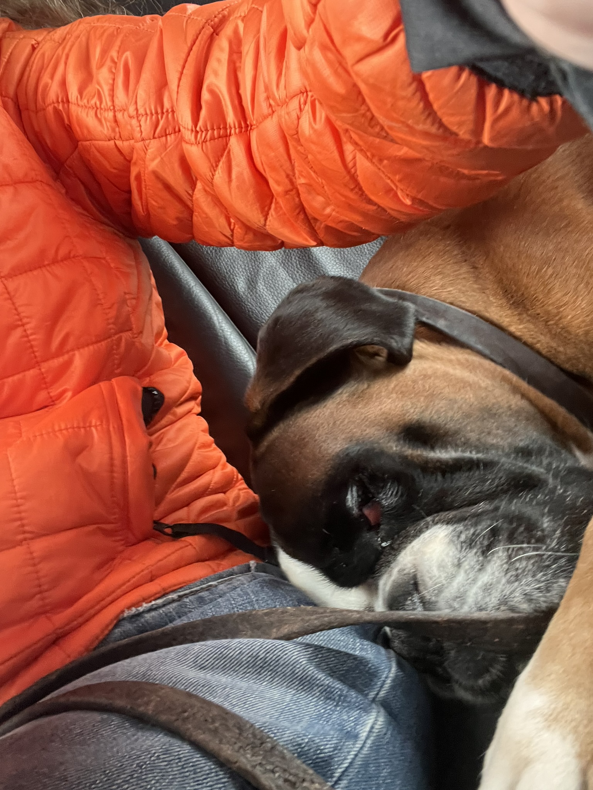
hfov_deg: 46.8
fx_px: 685
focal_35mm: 30
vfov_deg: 60.0
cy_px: 395
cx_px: 296
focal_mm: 2.71
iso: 500
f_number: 2.2
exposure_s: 1/30
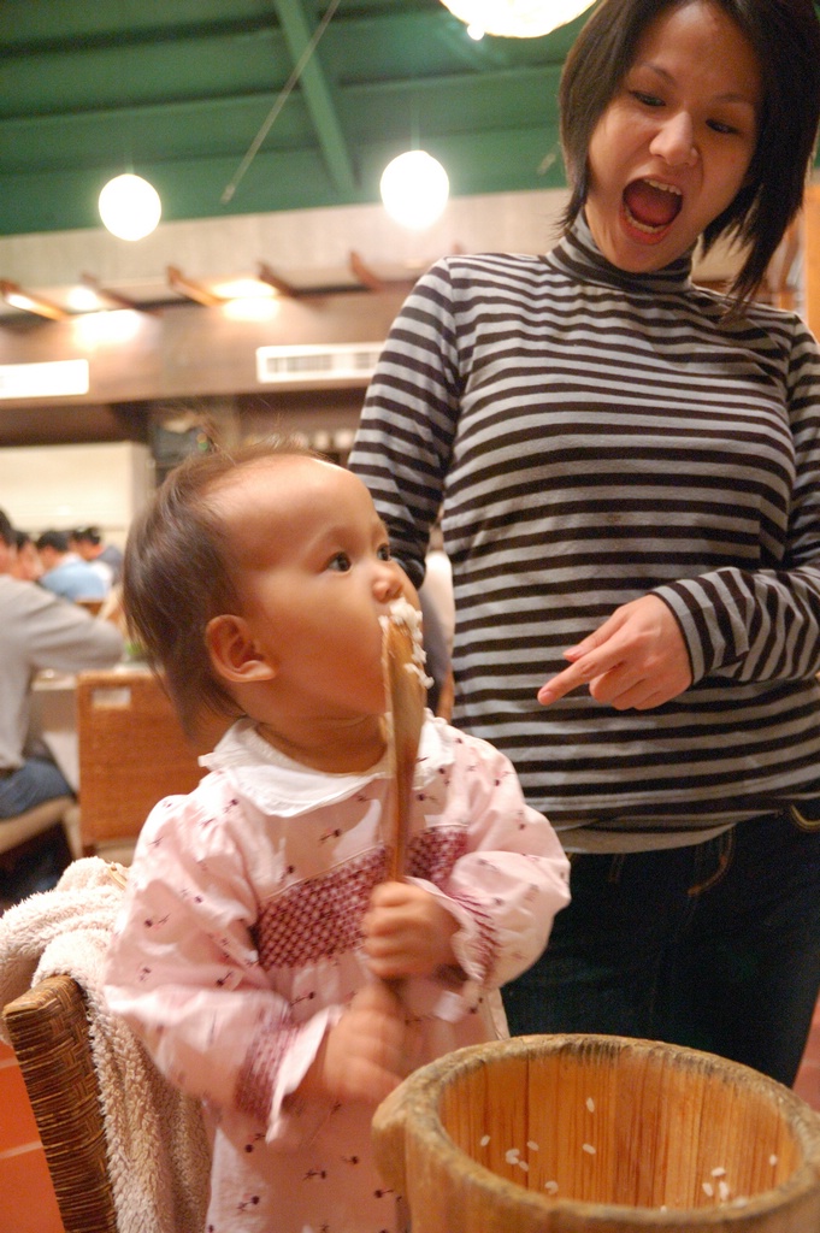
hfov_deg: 36.8
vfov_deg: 53.2
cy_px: 616
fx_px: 1232
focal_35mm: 36
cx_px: 410
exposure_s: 1/13
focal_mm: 24
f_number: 2.8
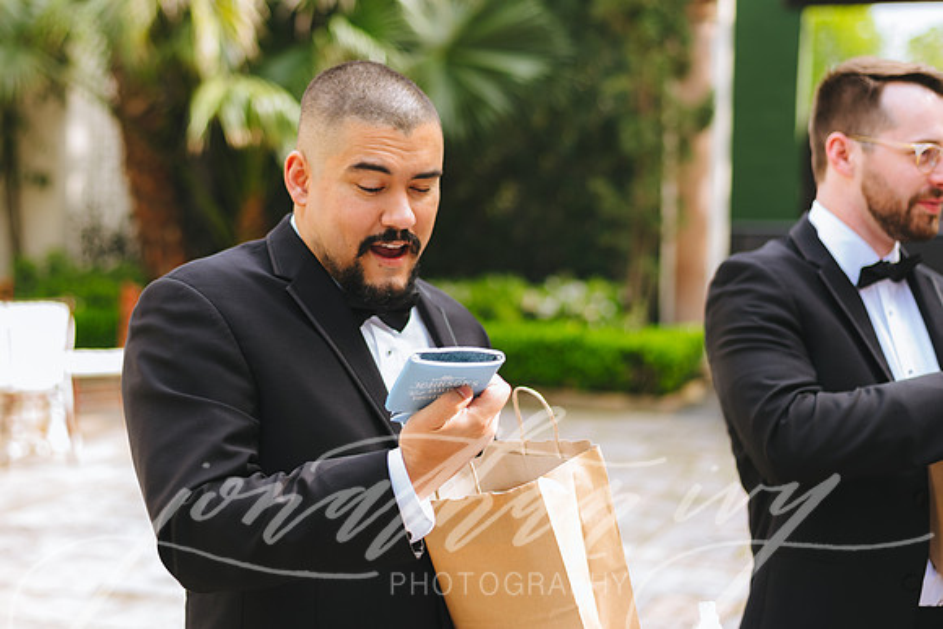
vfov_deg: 23.8
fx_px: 1489
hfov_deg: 35.1
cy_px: 272
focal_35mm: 57
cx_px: 407
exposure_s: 1/800
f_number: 2.2
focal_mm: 50
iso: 400
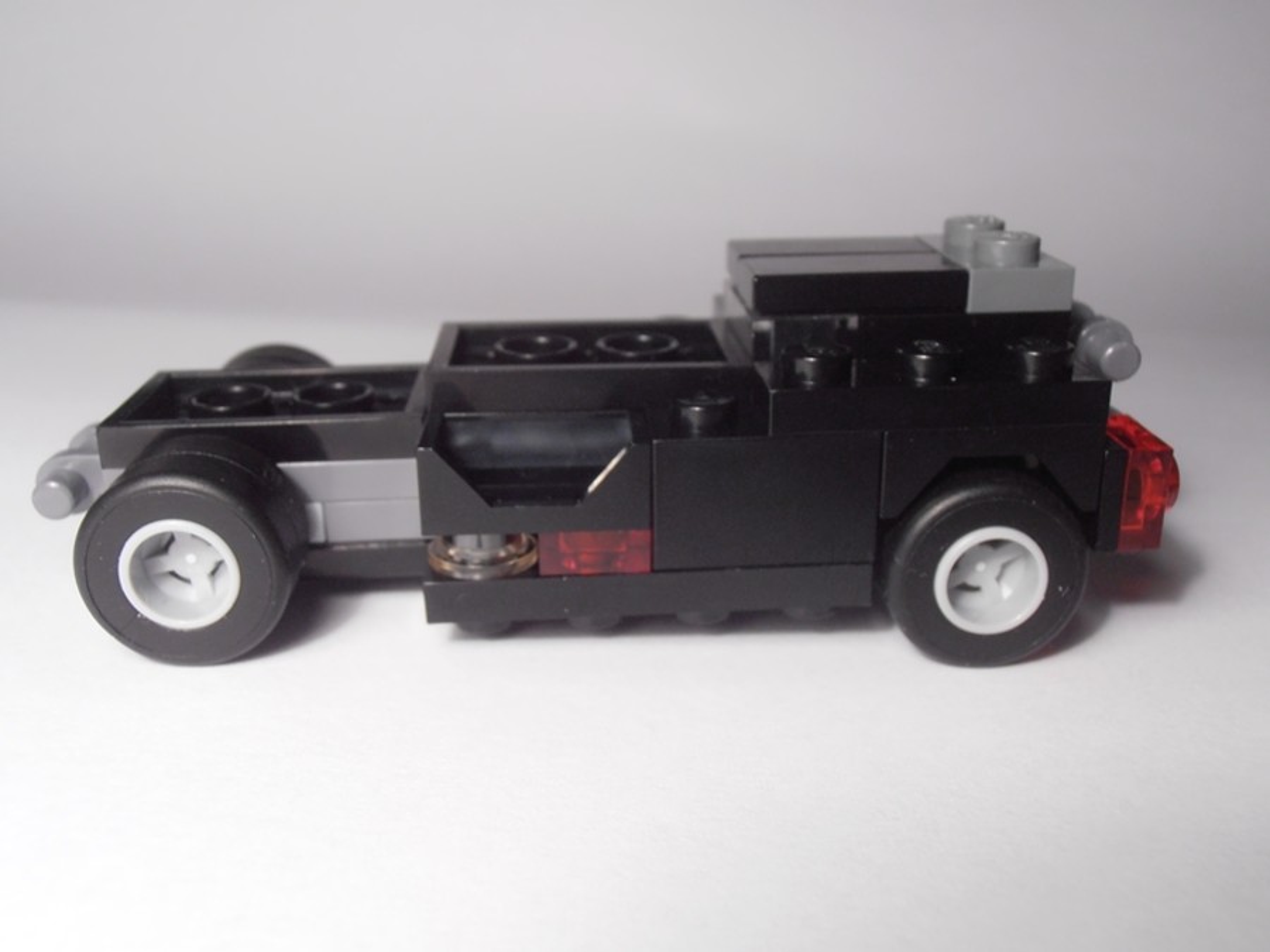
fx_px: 1357
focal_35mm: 37
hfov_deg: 50.1
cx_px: 635
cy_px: 476
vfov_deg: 38.7
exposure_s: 1/40
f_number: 3.9
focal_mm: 6.61
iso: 125
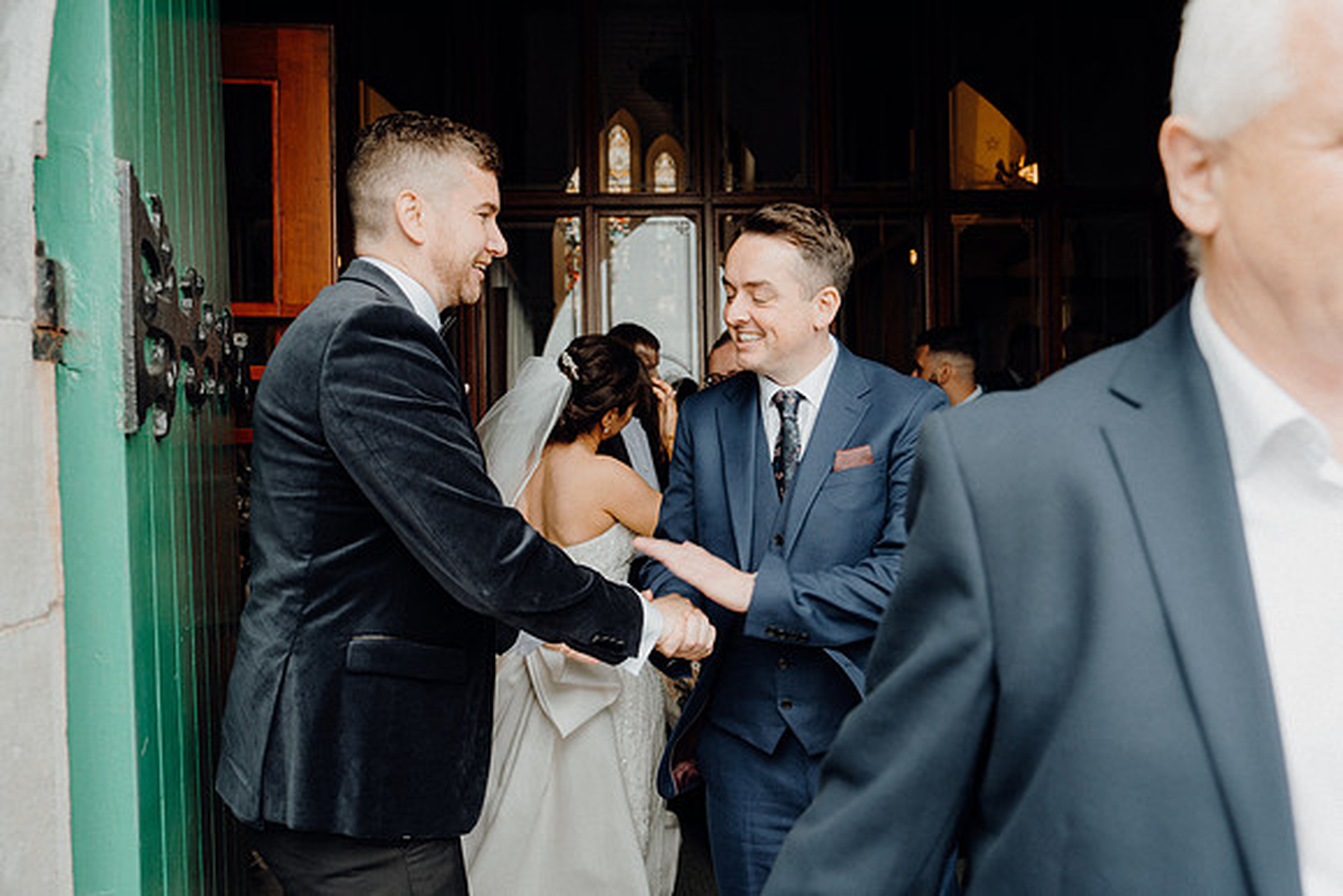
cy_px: 448
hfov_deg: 63.6
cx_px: 672
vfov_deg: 45.0
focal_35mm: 29
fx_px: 1082
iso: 250
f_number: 3.5
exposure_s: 1/200
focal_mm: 29
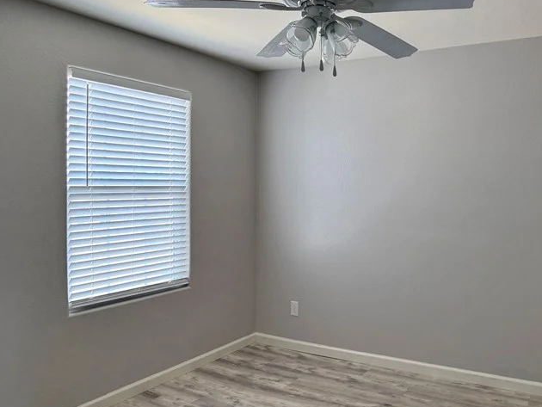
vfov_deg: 36.8
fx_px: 611
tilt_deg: +0.5
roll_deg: +0.1
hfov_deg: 46.2
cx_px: 406
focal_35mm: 39
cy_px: 185
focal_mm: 6.76
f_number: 1.78
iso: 160
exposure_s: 1/120
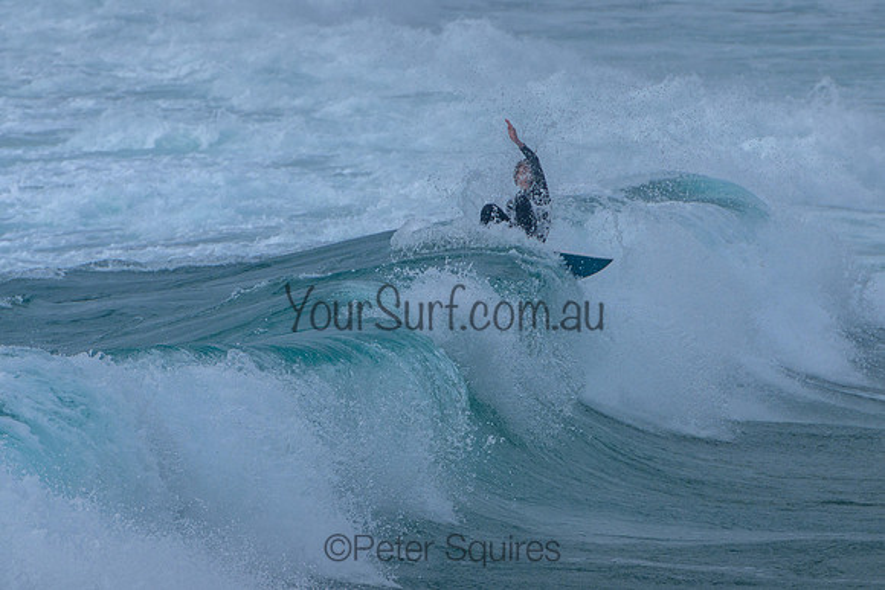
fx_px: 13531
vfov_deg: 2.5
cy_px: 286
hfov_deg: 3.7
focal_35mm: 550
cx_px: 436
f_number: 10
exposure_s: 1/2000
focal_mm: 400
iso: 500
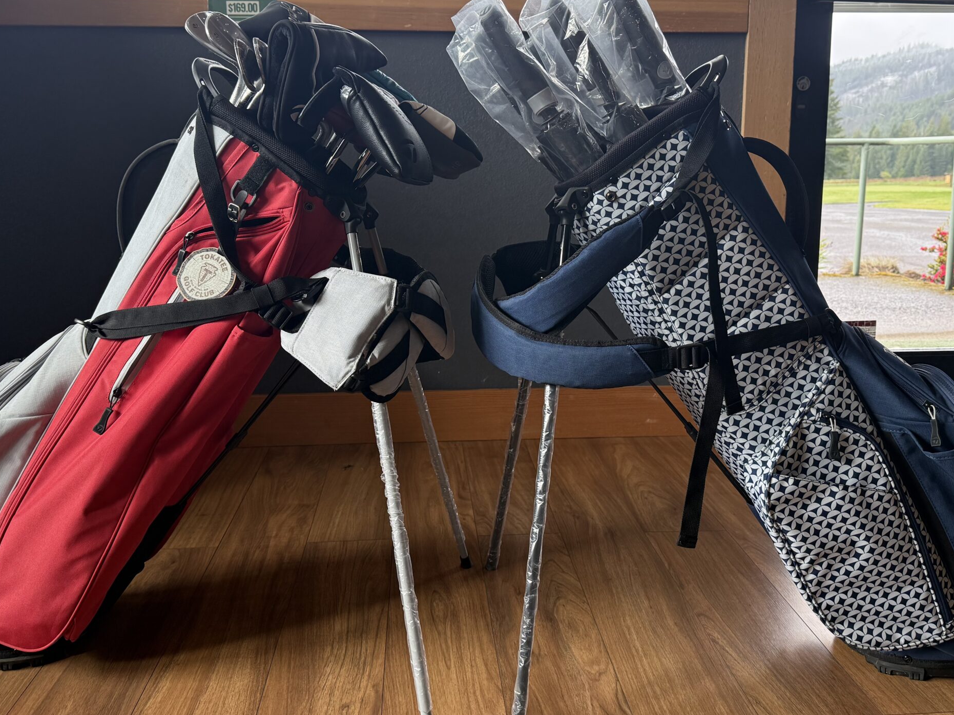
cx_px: 484
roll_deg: +0.0
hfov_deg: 55.4
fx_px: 909
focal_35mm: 33
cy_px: 308
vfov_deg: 42.8
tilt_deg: -9.0
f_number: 1.78
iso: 125
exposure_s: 1/226
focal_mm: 6.76
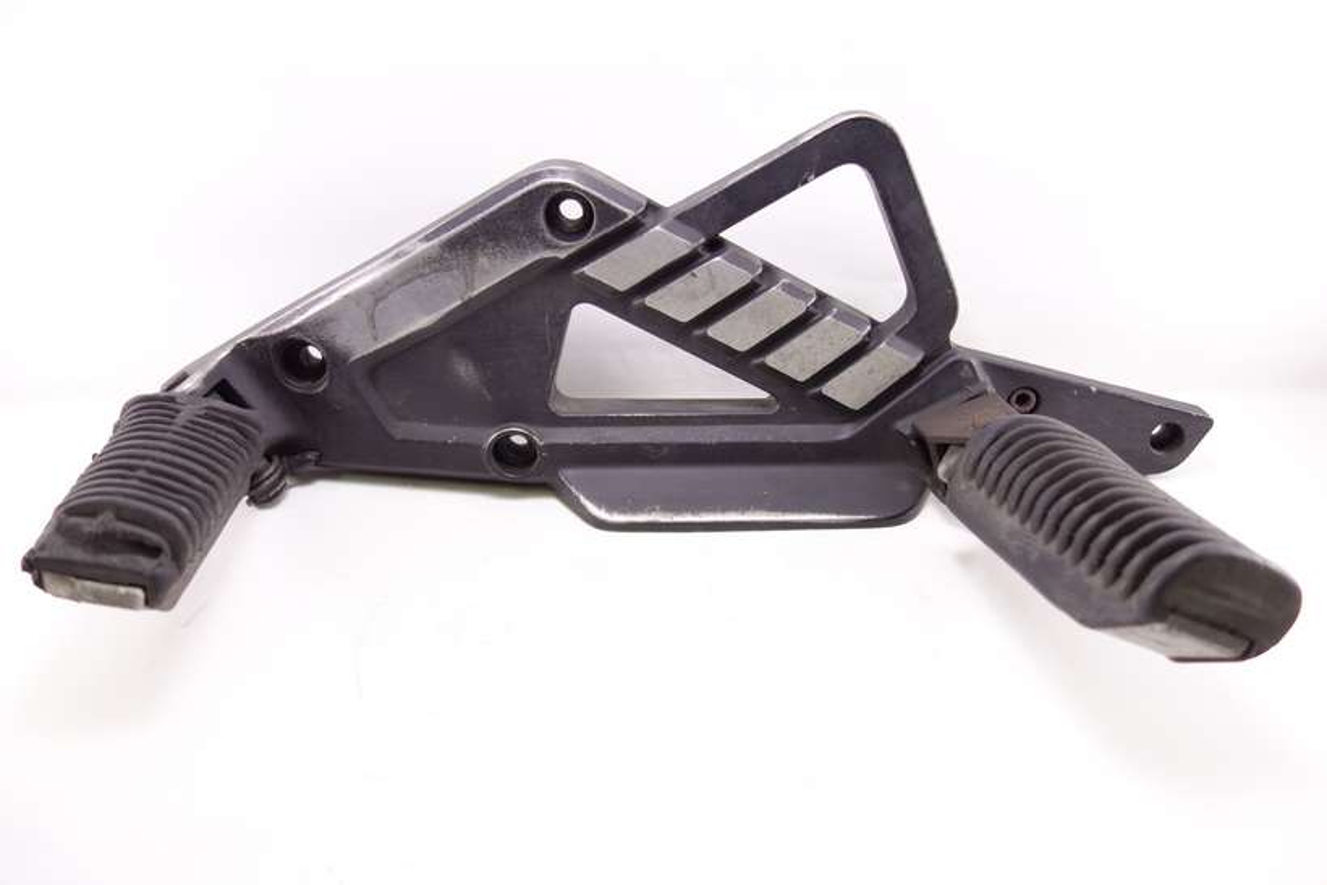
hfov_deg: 65.5
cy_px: 442
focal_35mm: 28
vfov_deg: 46.4
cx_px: 664
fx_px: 1032
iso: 125
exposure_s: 1/60
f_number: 1.8
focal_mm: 10.4
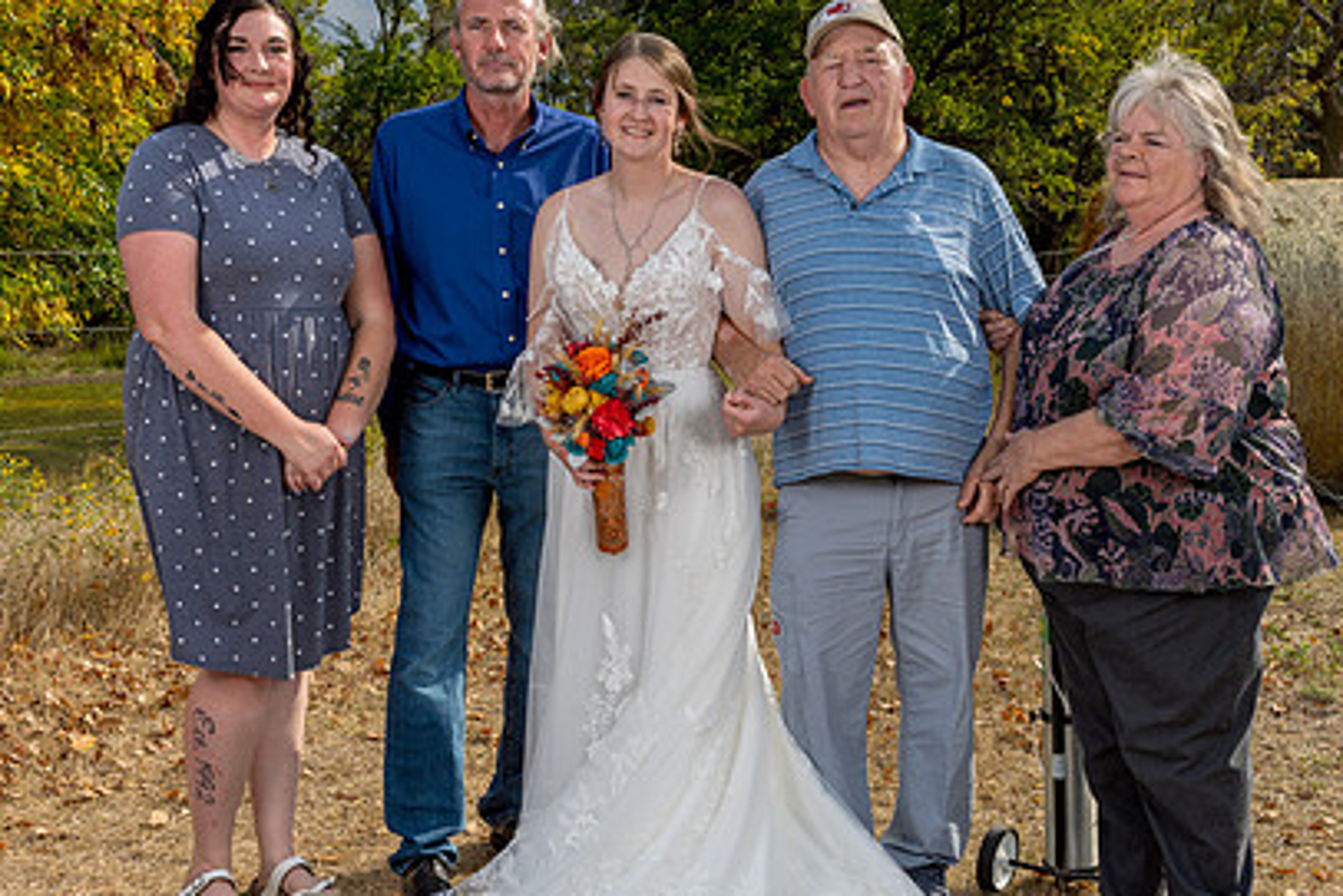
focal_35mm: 50
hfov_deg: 39.5
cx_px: 741
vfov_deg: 27.0
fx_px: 1866
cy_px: 494
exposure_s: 1/250
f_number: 9
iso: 80
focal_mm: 35
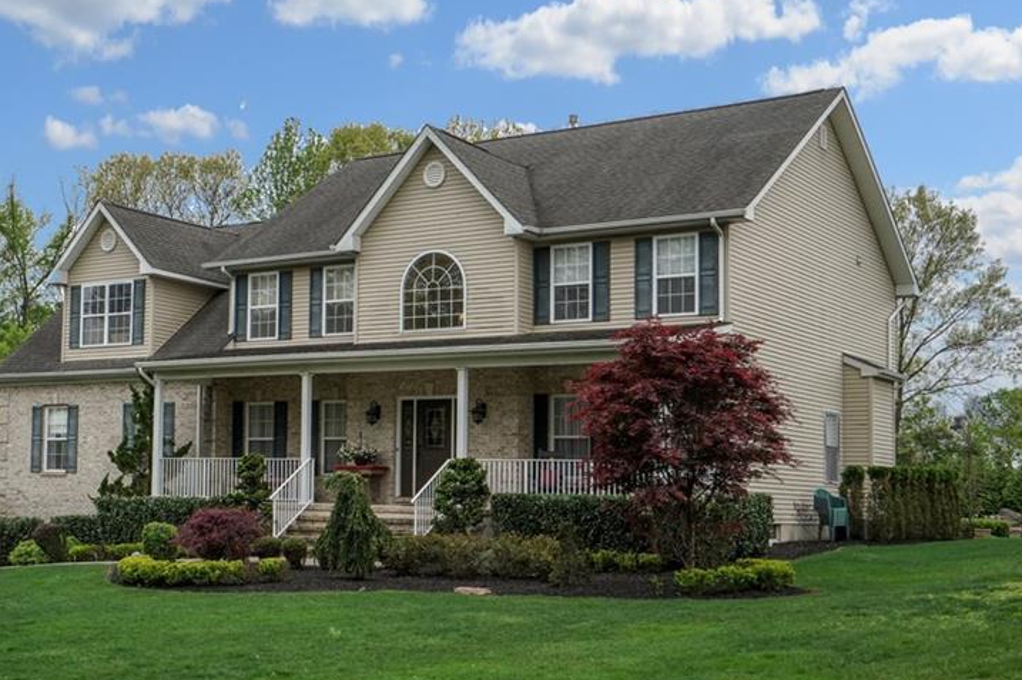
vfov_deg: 26.9
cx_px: 386
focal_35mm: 50
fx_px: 1418
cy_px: 364
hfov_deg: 39.4
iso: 400
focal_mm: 35
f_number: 18
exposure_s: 1/60
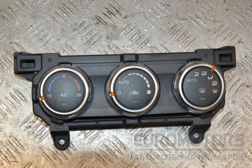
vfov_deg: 23.8
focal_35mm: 57
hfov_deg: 35.1
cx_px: 126
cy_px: 84
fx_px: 399
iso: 800
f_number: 7.1
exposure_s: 1/200
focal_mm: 38
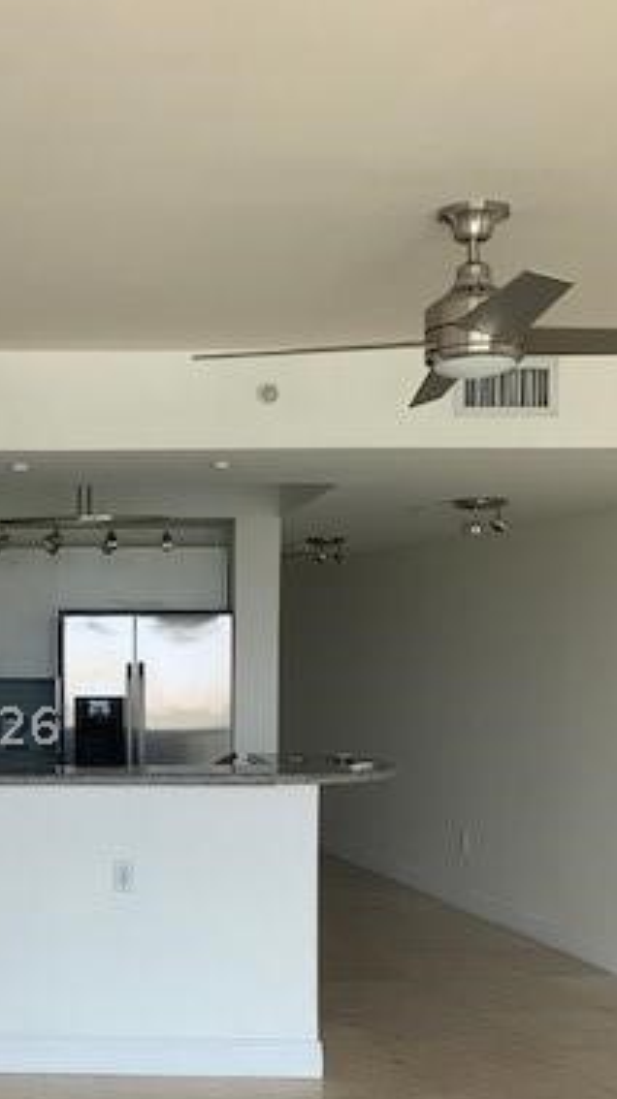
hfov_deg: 23.9
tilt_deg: -2.0
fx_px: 1399
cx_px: 23
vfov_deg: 42.4
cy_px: 727
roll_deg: +0.0
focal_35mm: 48
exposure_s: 1/121
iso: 32
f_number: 1.8
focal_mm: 4.25
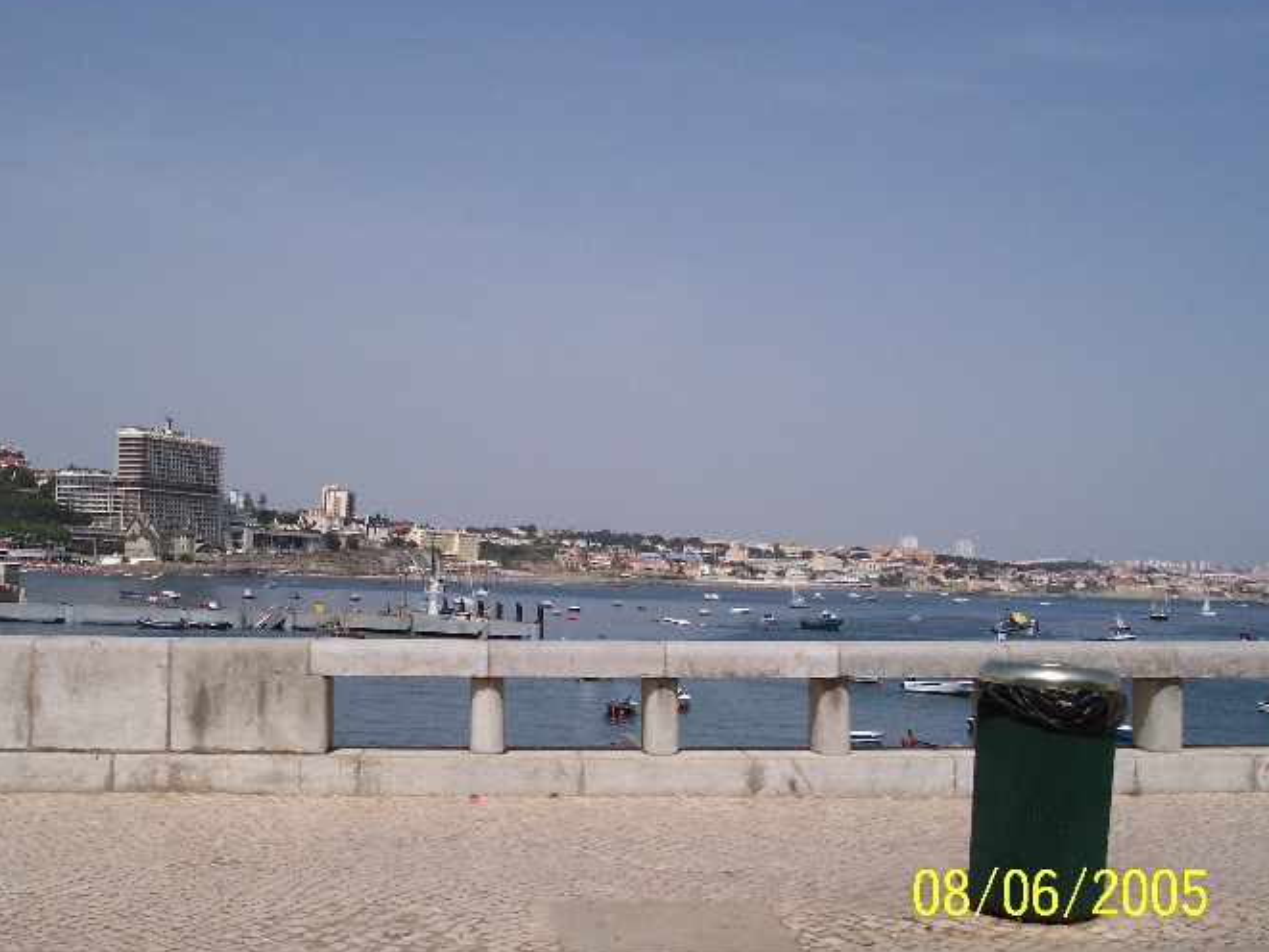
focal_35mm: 46
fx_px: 1687
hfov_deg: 41.1
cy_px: 461
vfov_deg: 31.5
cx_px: 518
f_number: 4.8
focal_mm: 8
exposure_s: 1/1000
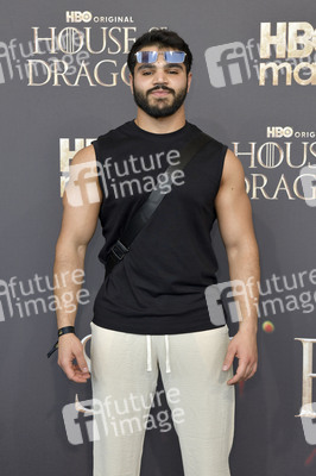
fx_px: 739
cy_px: 238
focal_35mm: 56
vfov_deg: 35.7
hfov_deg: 24.2
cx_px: 158
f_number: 6.3
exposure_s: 1/250
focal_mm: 56
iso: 400
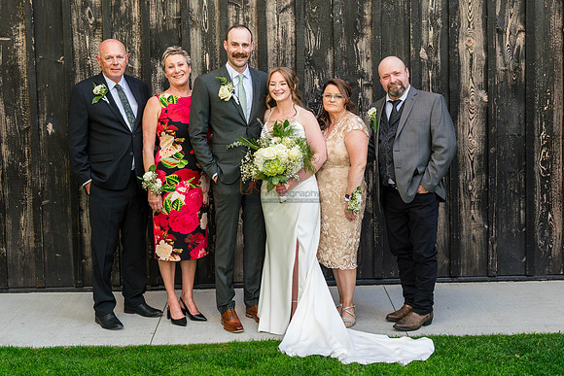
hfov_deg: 37.2
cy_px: 152
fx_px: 837
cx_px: 270
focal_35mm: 53
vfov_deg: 25.3
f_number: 3.5
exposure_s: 1/320
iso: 400
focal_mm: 42
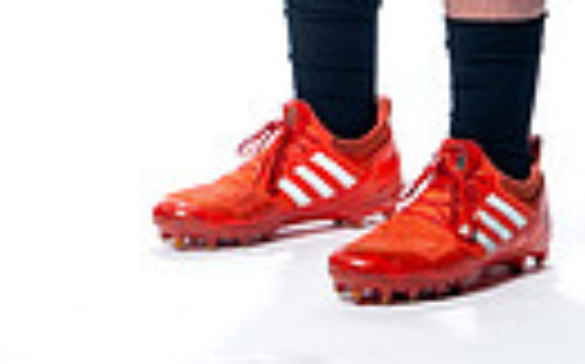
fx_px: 4954
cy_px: -620
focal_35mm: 311
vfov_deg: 4.1
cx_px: 274
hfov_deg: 6.8
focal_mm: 88
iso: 100
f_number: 5.6
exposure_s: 1/250
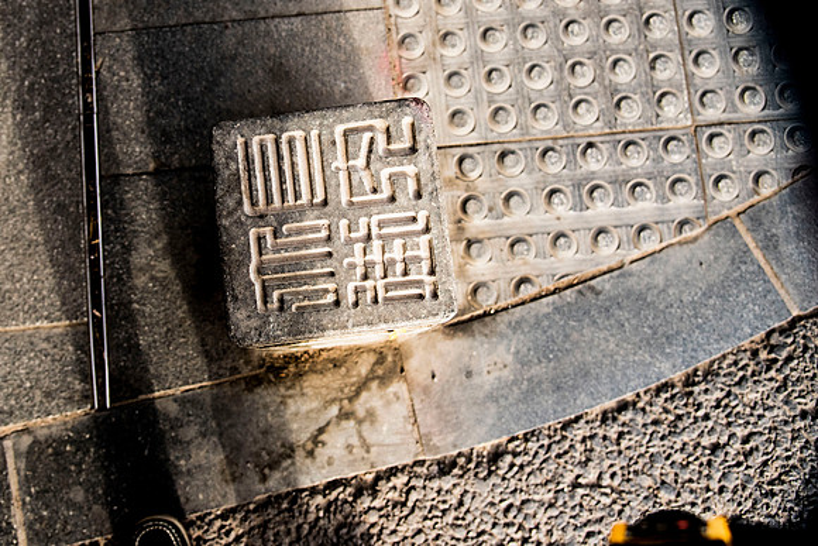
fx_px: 879
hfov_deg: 49.6
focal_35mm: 39
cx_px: 324
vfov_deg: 34.4
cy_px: 216
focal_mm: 32
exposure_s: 1/1600
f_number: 4
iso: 500
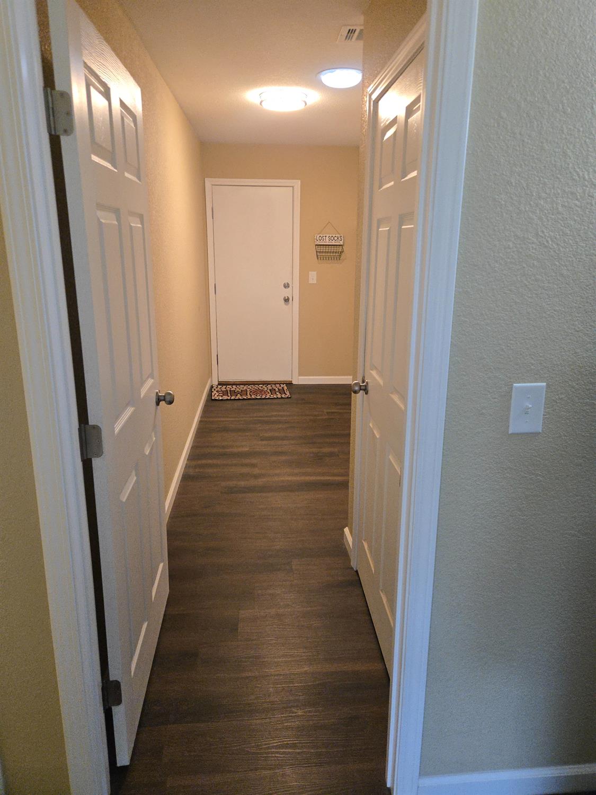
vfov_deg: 73.9
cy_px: 398
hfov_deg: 58.9
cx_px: 298
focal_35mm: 23
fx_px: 528
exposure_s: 1/120
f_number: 1.8
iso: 320
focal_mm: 5.4
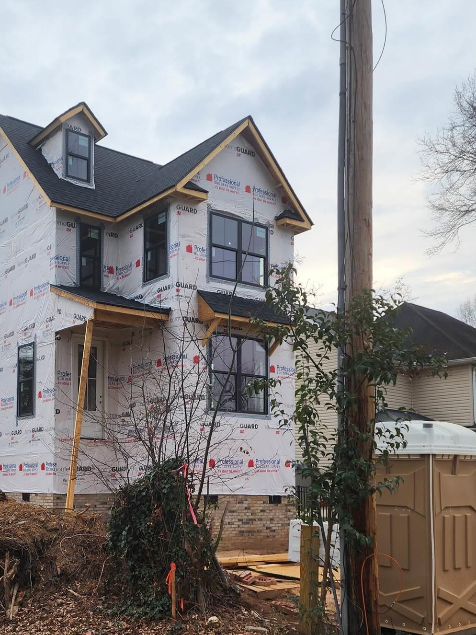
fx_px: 733
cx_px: 143
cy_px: 438
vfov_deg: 45.9
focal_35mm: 40
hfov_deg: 35.5
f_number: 1.8
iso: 12
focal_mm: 6.4
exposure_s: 1/243
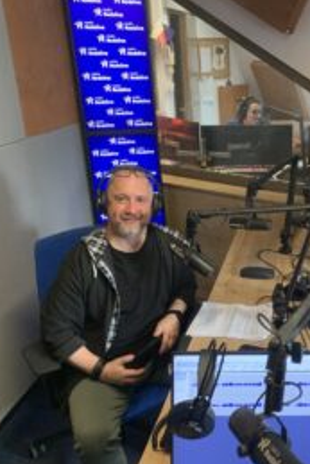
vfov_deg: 51.9
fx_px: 477
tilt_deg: -20.8
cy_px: 231
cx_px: 289
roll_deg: +0.3
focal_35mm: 37
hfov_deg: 33.7
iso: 250
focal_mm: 4.25
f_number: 1.8
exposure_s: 1/50
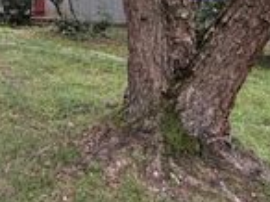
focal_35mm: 48
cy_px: -29
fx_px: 374
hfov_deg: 34.2
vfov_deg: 27.2
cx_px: -30
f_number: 2.2
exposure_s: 1/121
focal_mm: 2.22
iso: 200
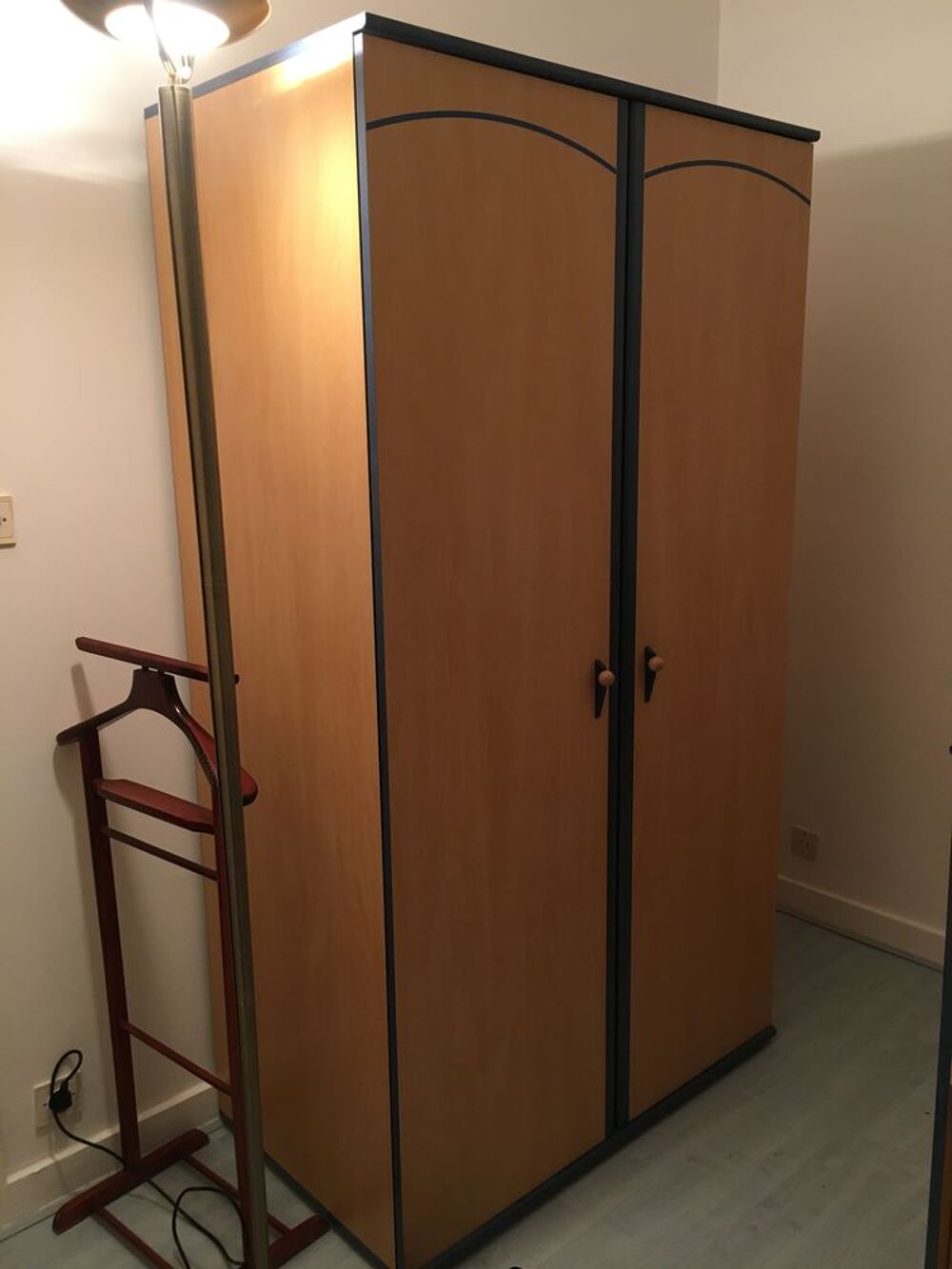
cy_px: 634
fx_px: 1063
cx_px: 476
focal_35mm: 29
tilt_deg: -14.1
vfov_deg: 61.7
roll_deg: +1.6
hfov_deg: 48.2
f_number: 2.2
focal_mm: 4.15
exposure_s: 1/33
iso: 125
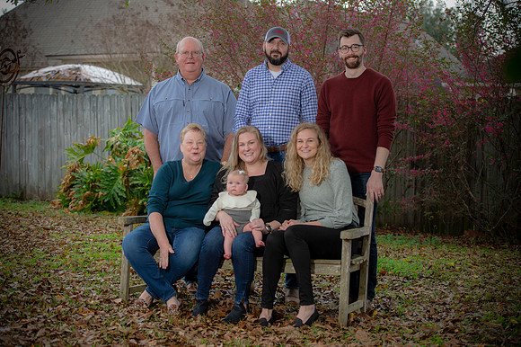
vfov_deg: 19.4
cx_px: 260
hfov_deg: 28.9
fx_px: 1012
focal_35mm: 70
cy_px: 174
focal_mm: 70
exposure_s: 1/200
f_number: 3.5
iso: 160
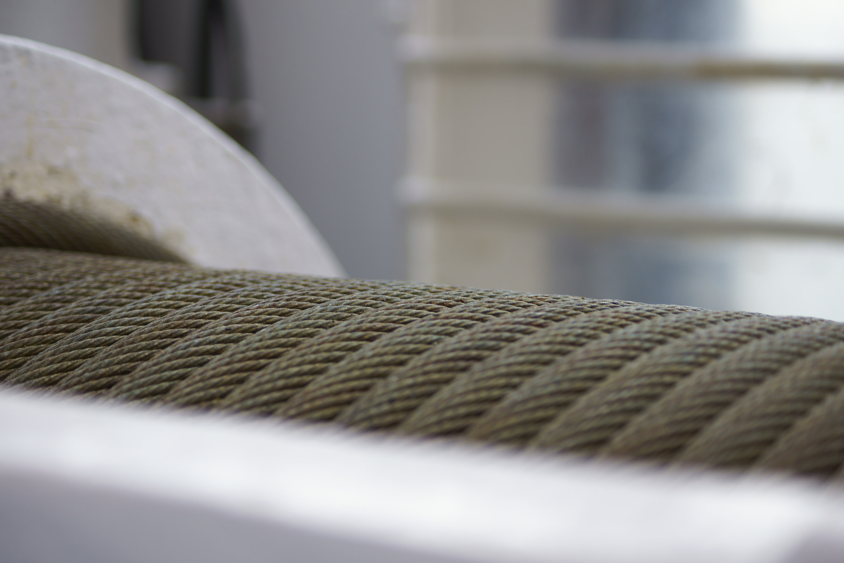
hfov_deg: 24.6
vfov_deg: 16.6
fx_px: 1934
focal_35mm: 82
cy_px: 282
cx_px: 422
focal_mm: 55
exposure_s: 1/250
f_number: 4
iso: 80
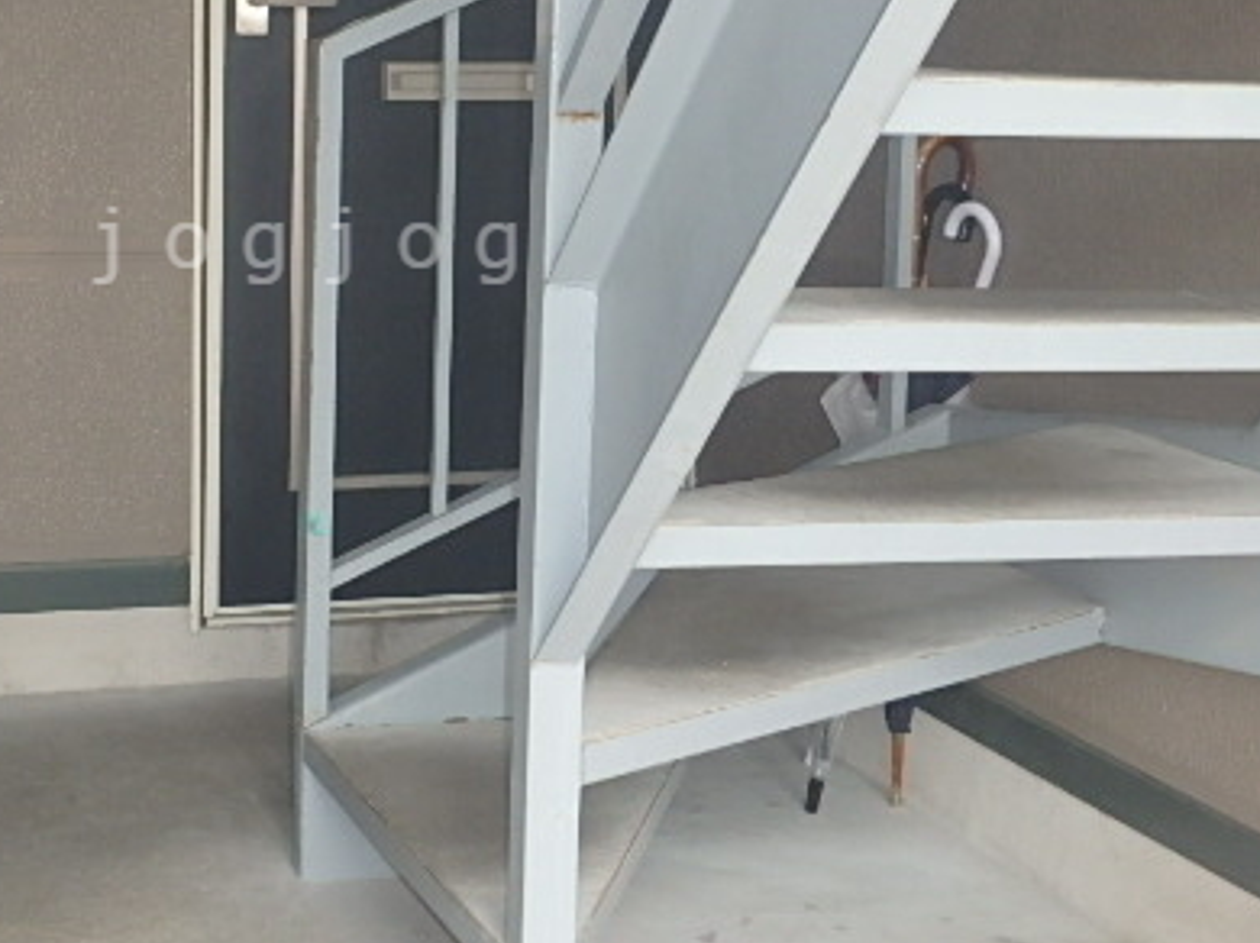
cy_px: 245
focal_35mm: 69
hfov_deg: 27.8
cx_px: 313
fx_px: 2510
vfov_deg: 21.1
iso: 400
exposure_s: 1/40
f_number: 5.2
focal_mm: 7.5
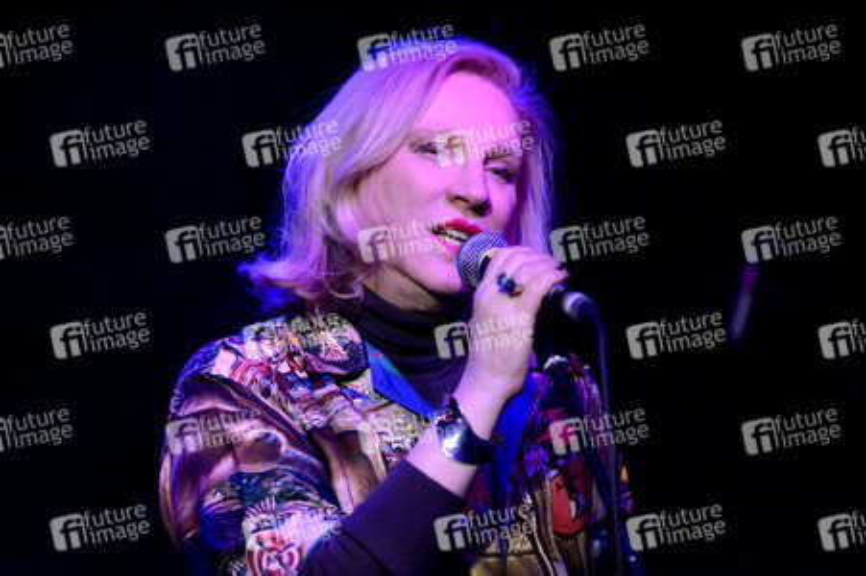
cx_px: 433
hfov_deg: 17.1
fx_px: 2884
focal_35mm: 120
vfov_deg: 11.4
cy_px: 288
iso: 8063
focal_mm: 120
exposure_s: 1/320
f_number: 2.8
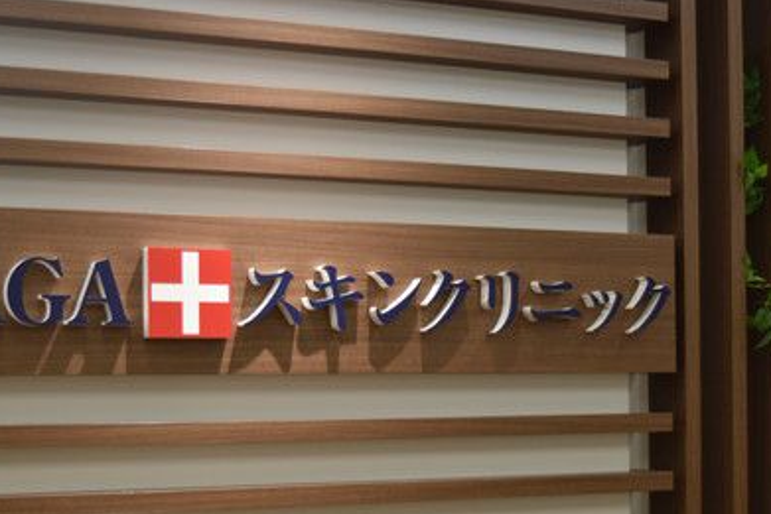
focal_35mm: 69
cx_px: 286
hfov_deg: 29.1
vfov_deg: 19.6
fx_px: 1478
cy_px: 388
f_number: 4.2
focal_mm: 30
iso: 400
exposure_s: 1/60
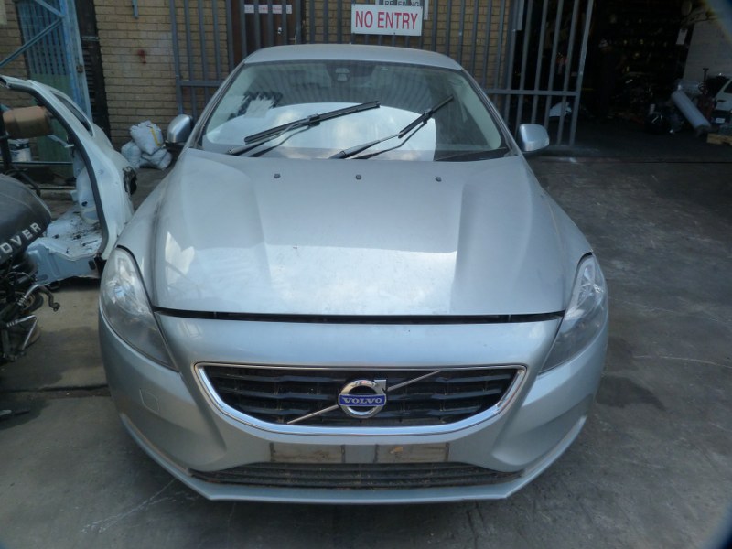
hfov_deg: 69.4
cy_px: 274
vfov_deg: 54.9
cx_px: 366
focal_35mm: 25
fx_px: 529
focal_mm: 4.5
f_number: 4
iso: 125
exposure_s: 1/160
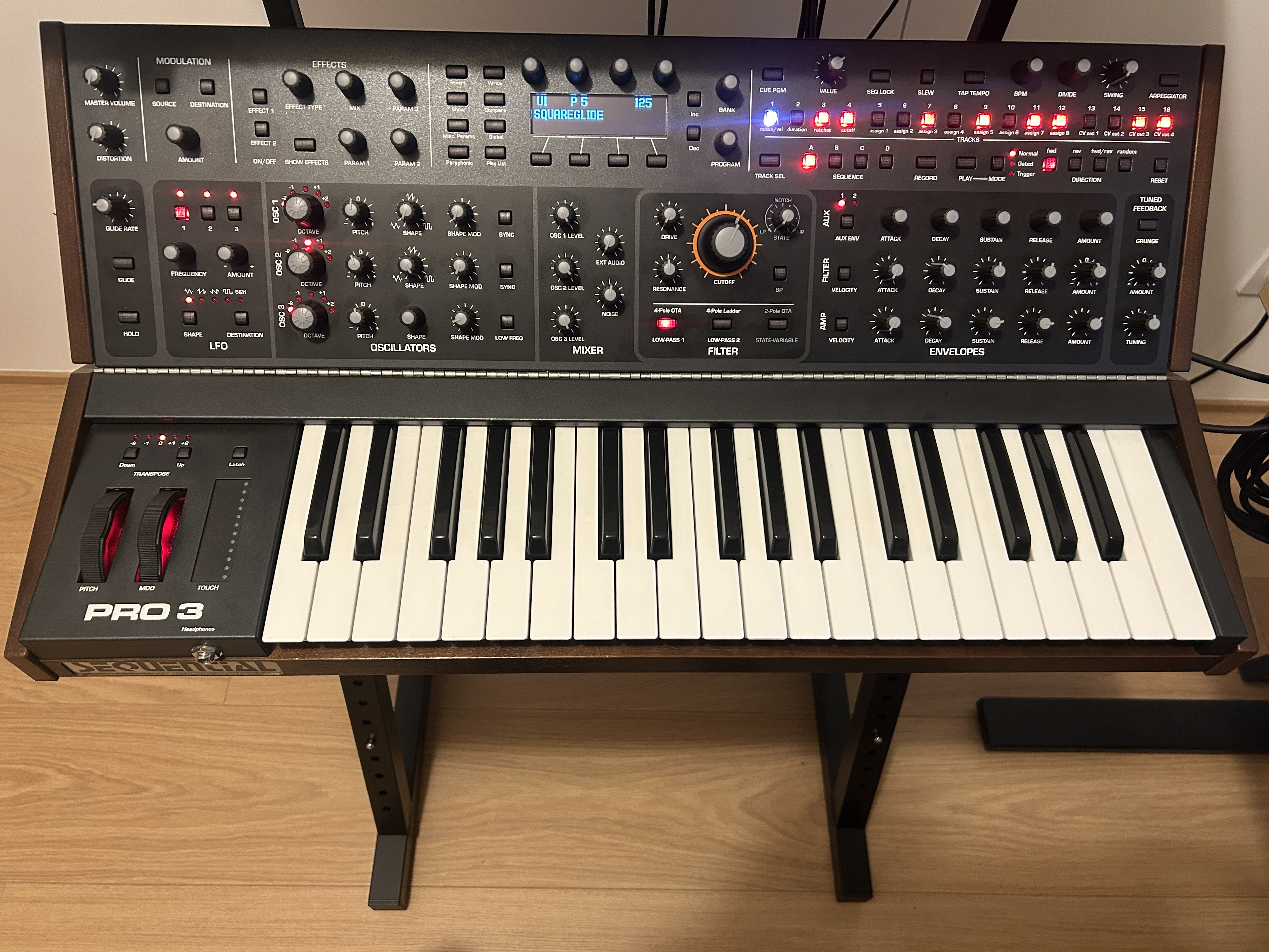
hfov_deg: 67.3
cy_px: 476
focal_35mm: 26
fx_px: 953
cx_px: 634
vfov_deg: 53.1
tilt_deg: -57.4
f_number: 1.5
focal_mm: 5.7
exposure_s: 1/47
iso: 250
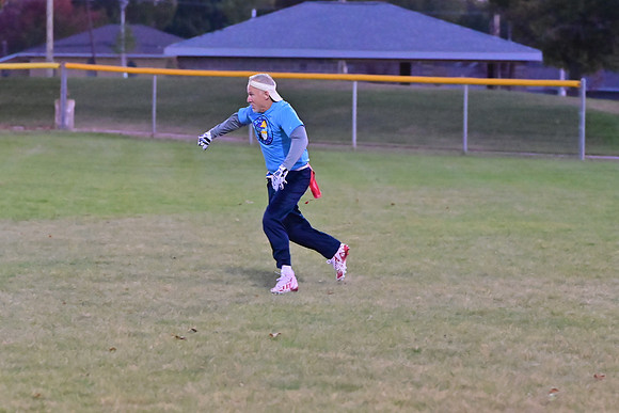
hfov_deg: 11.4
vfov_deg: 7.6
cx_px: 310
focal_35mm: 180
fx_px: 3096
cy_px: 206
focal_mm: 120
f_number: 4
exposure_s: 1/500
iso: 6400
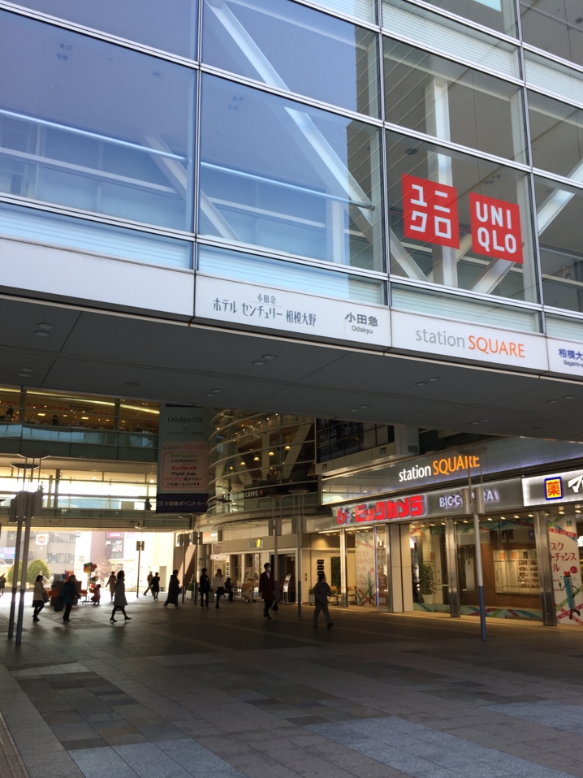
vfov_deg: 58.3
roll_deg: +0.4
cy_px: 408
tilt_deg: +13.2
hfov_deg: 45.4
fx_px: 696
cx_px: 298
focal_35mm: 31
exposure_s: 1/130
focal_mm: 4.15
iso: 32
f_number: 2.2
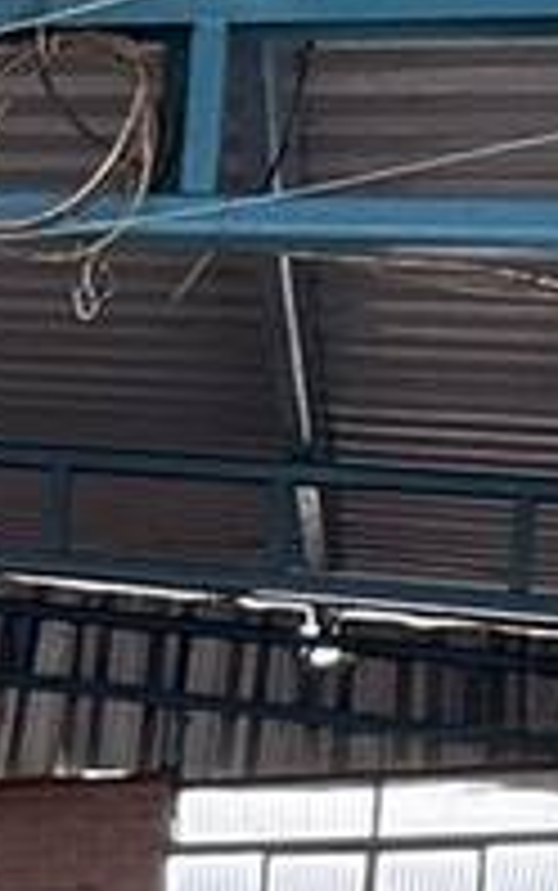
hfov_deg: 7.8
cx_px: -1688
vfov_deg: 17.6
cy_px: 1282
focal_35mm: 108
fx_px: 2624
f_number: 2.2
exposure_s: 1/99
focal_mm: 2.22
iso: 64
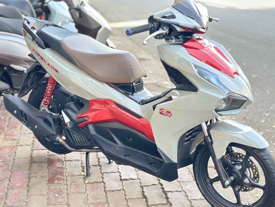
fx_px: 429
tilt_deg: -16.9
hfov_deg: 35.5
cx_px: 141
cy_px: 106
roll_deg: +2.6
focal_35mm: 54
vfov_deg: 27.0
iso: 125
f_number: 1.78
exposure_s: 1/172
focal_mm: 6.86
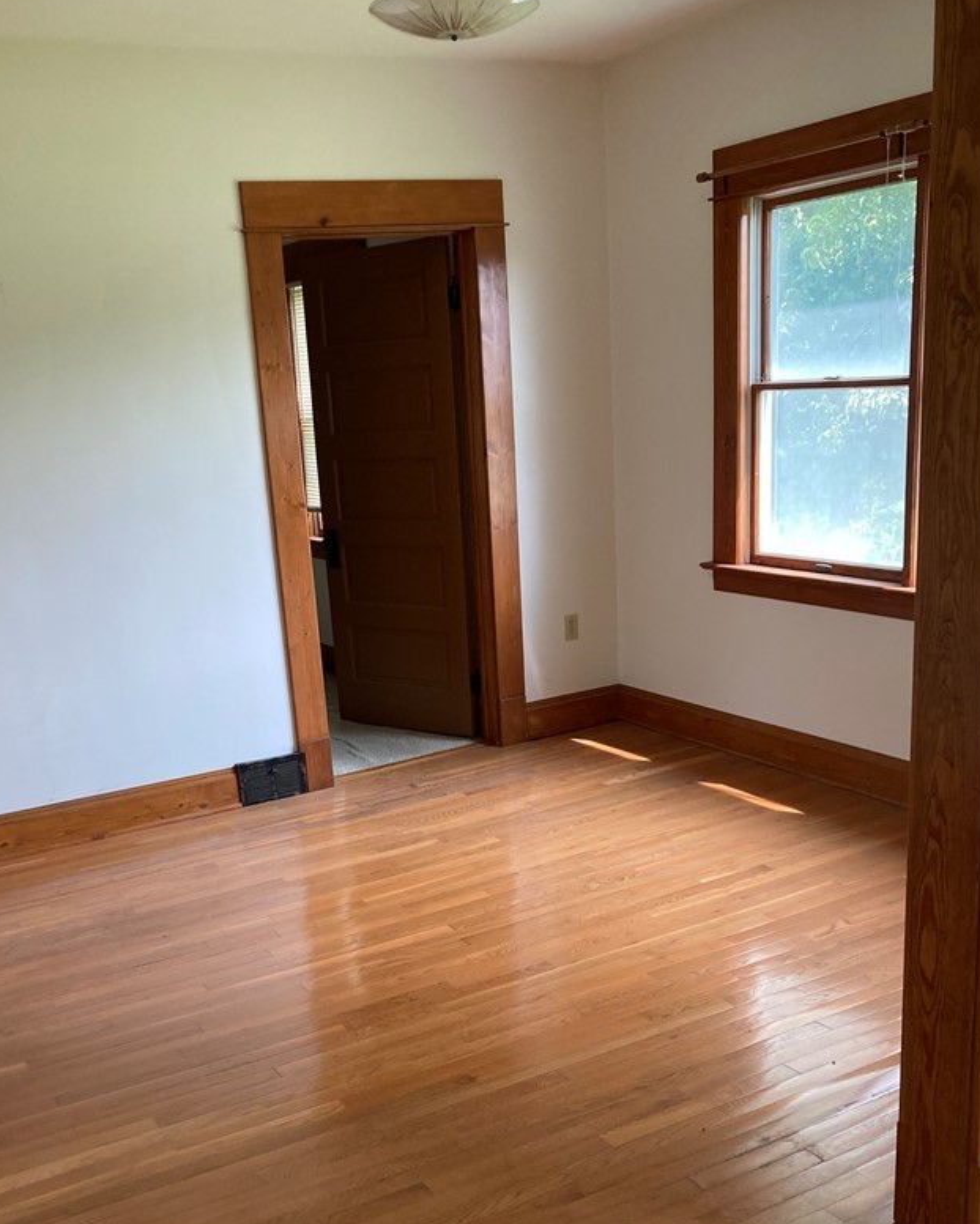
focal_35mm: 36
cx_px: 395
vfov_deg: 49.6
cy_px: 788
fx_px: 1305
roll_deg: +3.0
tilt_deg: -13.6
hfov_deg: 41.0
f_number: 1.8
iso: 80
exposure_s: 1/97
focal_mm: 3.99
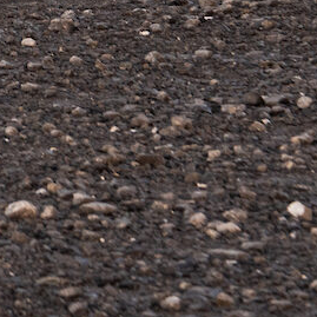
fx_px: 5502
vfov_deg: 3.3
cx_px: -722
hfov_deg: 3.2
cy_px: -506
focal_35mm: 531
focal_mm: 70
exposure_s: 1/25
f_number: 8
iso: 400
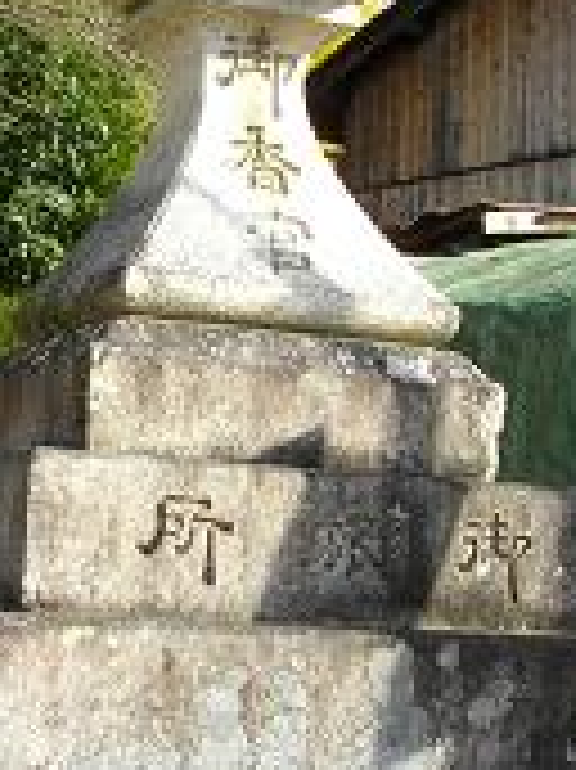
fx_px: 1622
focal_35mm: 73
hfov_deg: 20.0
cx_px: 144
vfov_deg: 26.7
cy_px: 390
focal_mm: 5.7
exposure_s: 1/160
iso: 100
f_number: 5.5
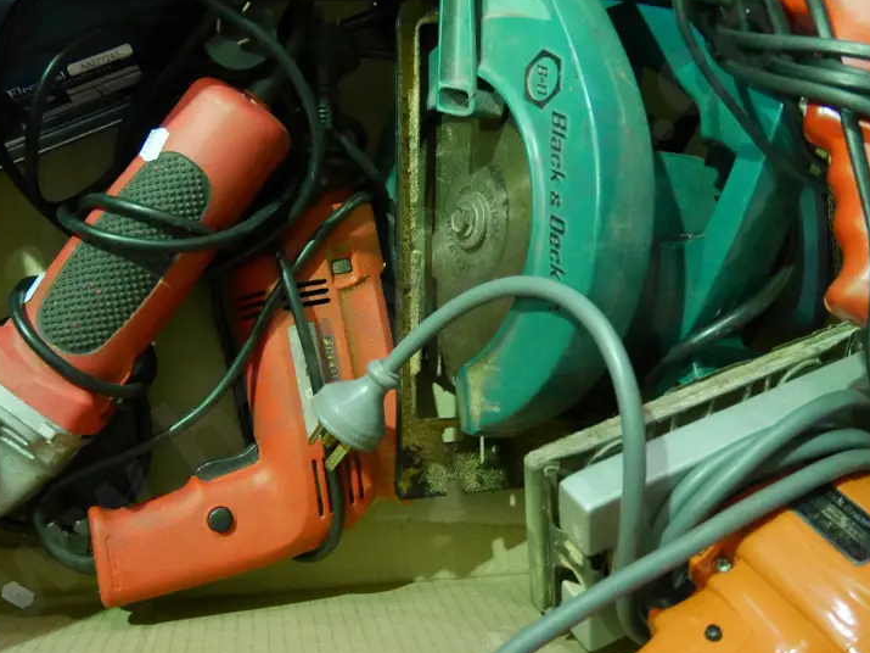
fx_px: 1081
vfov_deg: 33.6
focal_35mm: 43
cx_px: 412
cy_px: 289
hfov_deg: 43.8
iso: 3200
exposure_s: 1/13
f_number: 4
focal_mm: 15
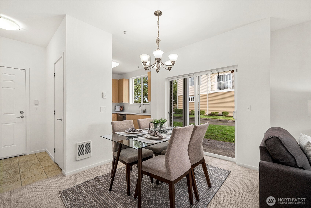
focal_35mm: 14
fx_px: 121
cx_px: 156
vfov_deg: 81.2
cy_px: 104
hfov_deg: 104.3
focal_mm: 14
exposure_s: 1/30
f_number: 6.7
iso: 250
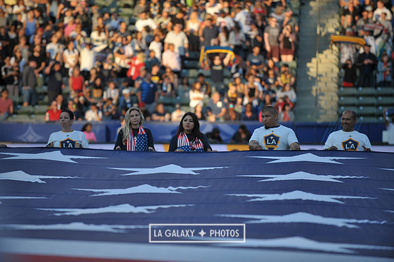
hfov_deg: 10.3
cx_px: 197
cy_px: 131
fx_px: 2188
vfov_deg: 6.9
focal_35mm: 200
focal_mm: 200
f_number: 2.8
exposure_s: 1/1600
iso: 400
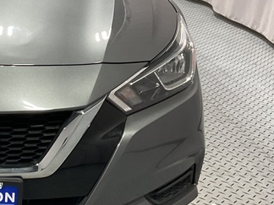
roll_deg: -2.4
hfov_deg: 21.1
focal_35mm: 86
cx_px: -57
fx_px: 681
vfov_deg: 17.1
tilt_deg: -16.6
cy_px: 62
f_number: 1.8
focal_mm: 3
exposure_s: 1/60
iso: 64
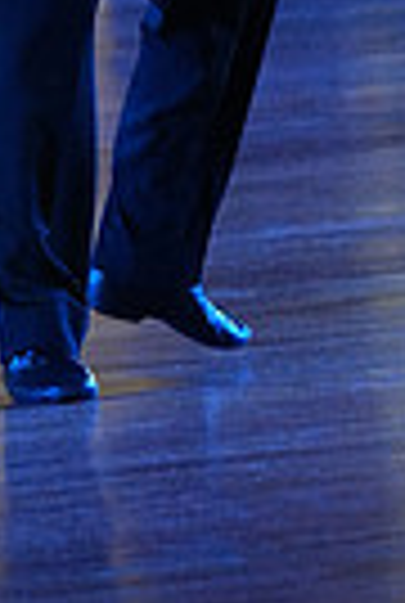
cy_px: -590
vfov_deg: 2.9
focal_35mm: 699
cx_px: 218
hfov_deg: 2.0
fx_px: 11734
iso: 6400
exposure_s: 1/400
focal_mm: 162
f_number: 4.5
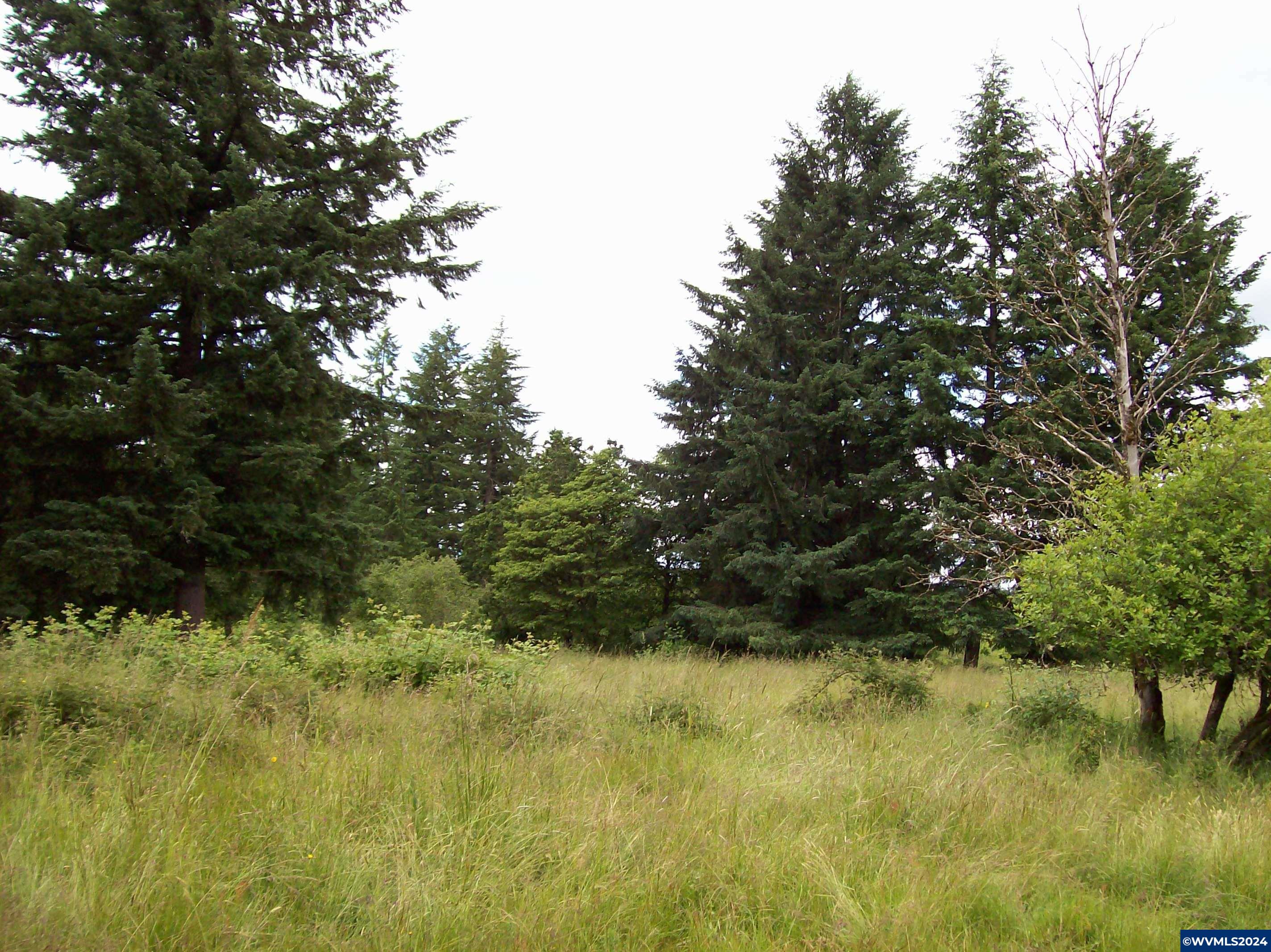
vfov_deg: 39.6
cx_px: 636
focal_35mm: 36
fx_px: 1321
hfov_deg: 51.4
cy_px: 476
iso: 80
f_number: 2.7
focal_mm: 6
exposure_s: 1/440
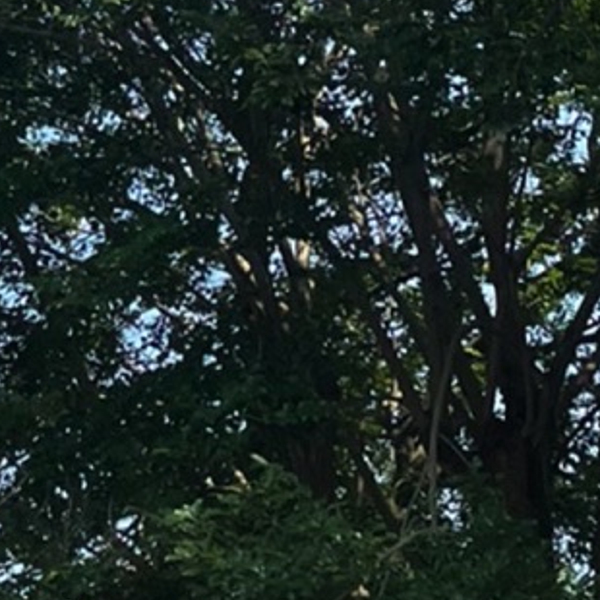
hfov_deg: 10.1
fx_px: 2981
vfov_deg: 11.1
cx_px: -819
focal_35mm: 152
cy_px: -273
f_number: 1.6
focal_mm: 4.2
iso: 32
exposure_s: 1/1795
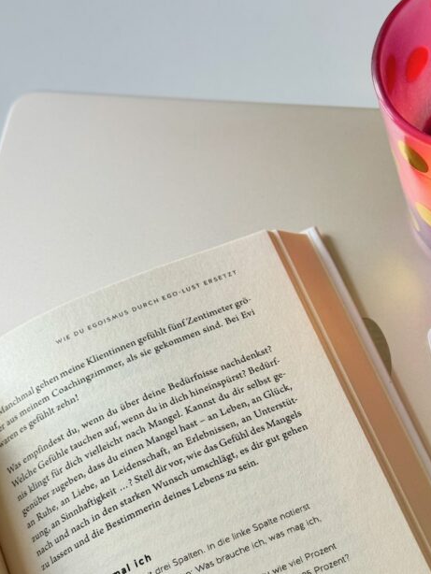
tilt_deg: -64.7
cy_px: 404
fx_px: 1327
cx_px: 343
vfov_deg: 24.2
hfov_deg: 18.3
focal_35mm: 80
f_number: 1.78
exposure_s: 1/73
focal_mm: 6.76
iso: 100
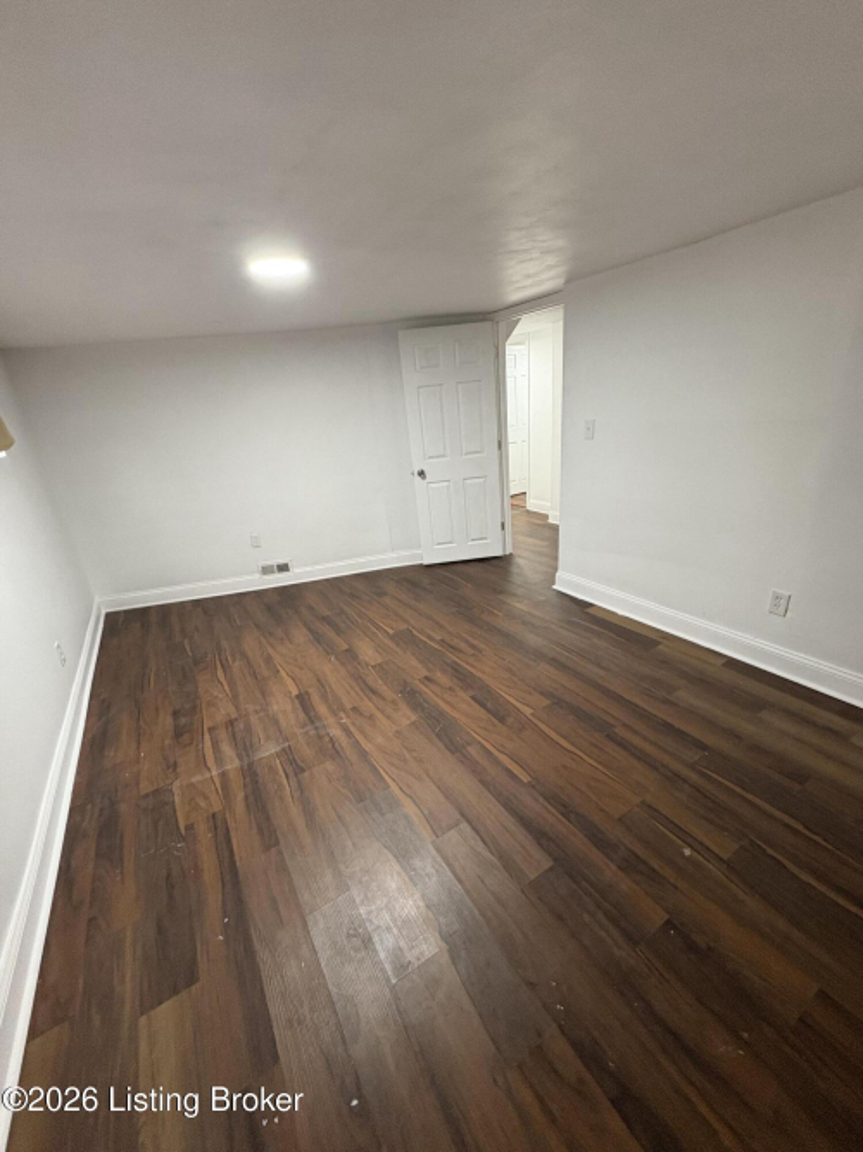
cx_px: 432
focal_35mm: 14
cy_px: 576
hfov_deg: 85.7
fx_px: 466
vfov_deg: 102.1
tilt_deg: -21.3
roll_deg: +4.3
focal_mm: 2.22
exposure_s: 1/60
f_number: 2.2
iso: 250
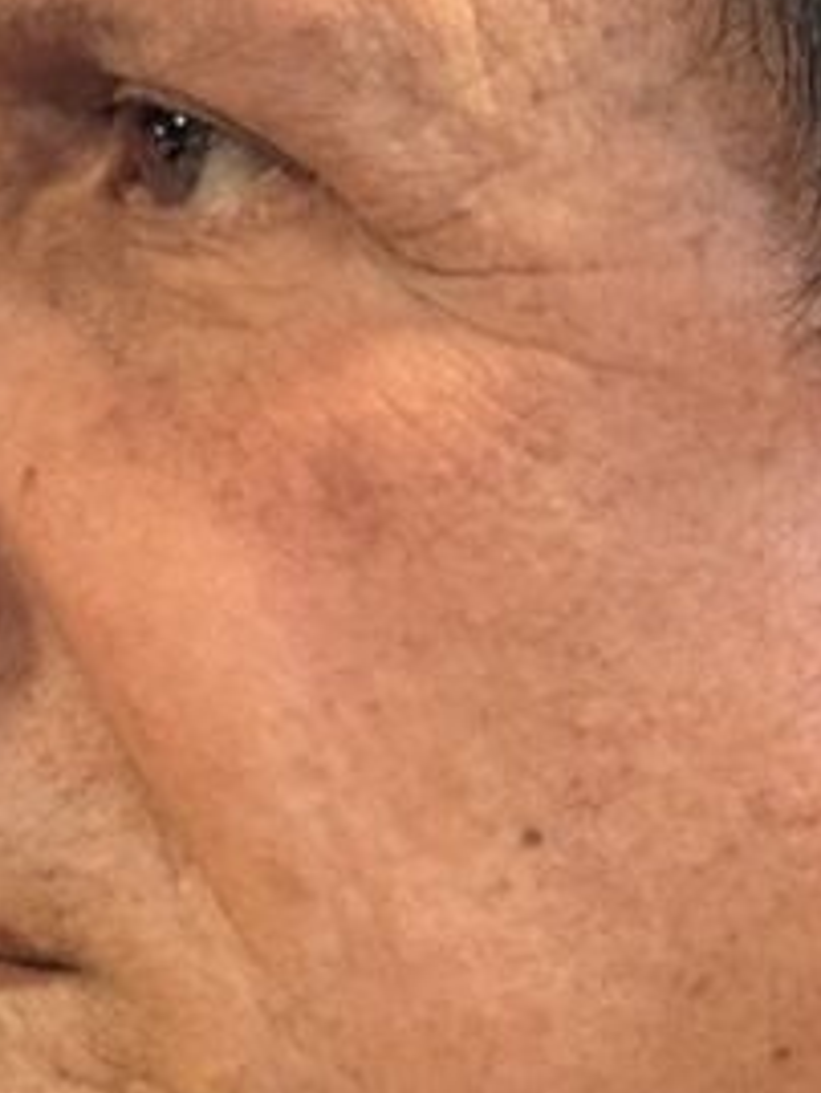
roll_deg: +0.3
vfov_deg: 7.0
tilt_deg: +0.5
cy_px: 1802
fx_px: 8721
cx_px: 585
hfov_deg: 5.4
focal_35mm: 276
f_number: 1.78
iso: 160
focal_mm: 6.76
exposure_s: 1/60
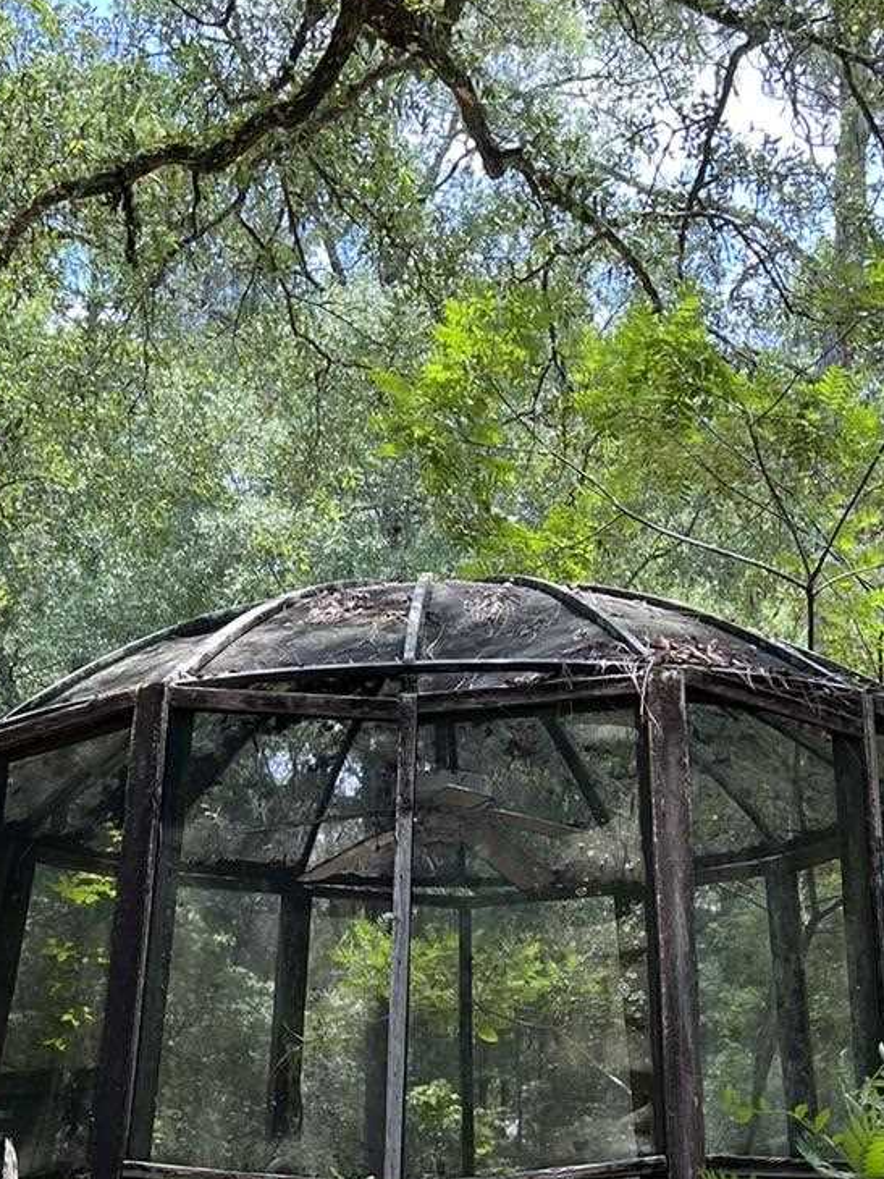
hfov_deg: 20.2
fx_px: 2485
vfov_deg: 24.7
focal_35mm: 73
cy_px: 1323
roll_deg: +1.1
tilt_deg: +0.8
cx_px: 394
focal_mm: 5.7
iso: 50
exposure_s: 1/351
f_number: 1.5
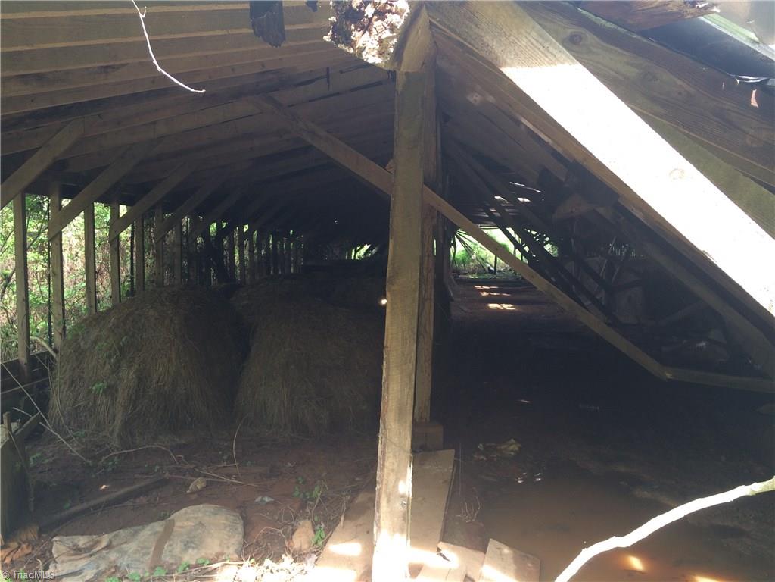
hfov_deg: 61.7
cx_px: 388
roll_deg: +0.0
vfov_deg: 48.2
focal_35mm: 29
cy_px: 291
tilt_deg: -4.2
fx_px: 649
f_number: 2.2
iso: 32
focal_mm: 4.15
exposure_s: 1/60
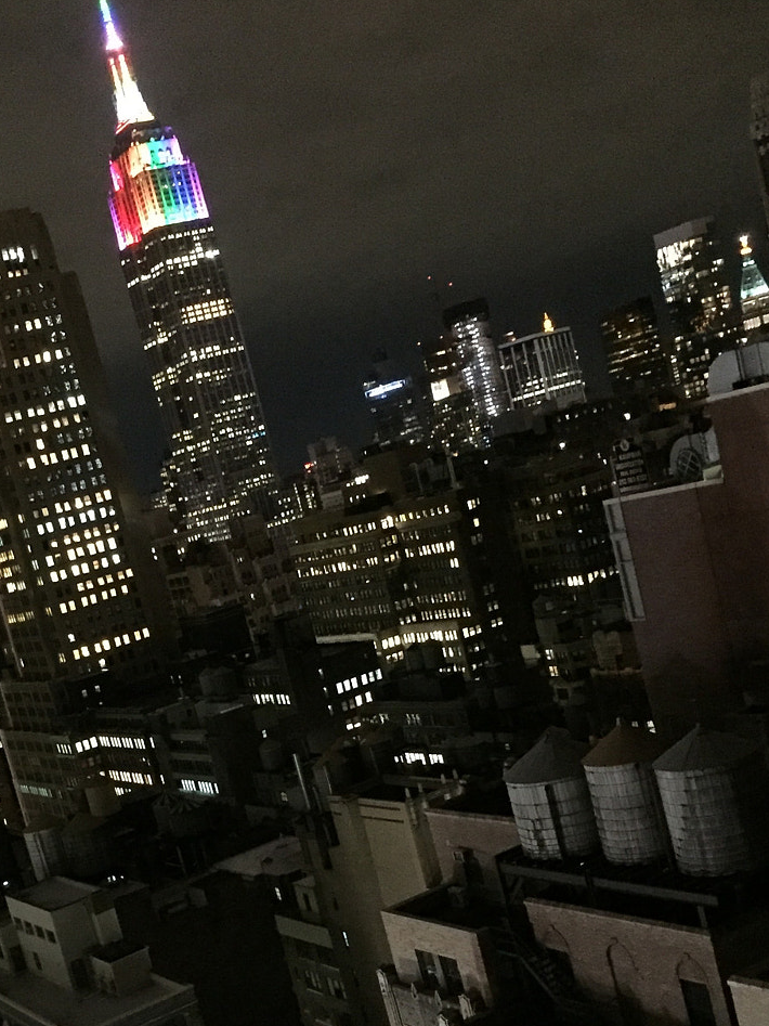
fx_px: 1452
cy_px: 739
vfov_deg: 38.2
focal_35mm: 49
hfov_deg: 29.2
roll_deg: +14.7
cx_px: 193
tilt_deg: -8.5
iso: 1250
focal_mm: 4.15
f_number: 2.2
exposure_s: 1/15
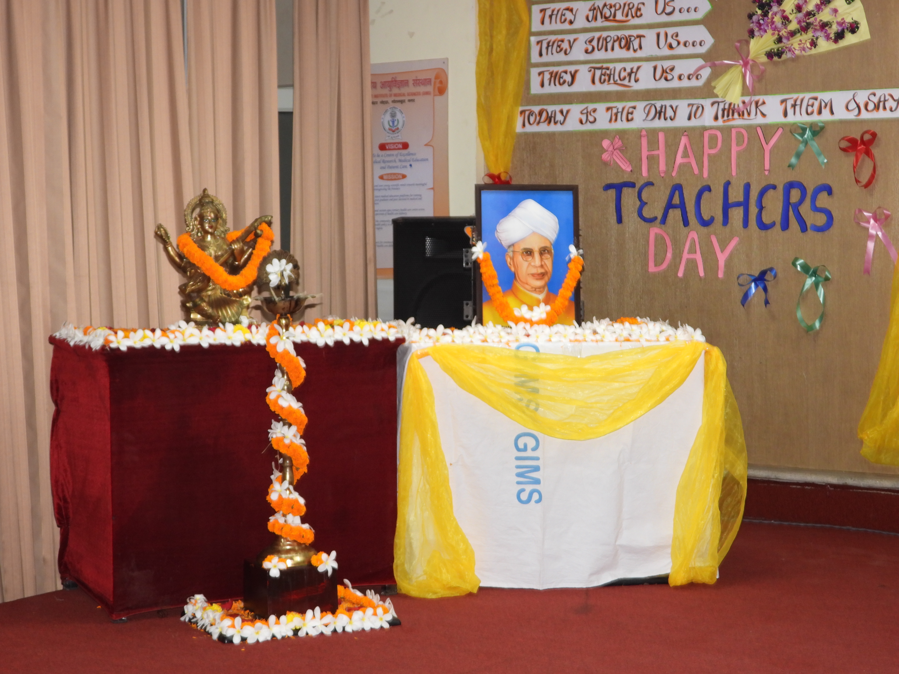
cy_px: 337
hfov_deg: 27.8
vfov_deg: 21.0
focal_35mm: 70
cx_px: 450
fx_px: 1818
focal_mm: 12.6
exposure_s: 1/30
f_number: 3.5
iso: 200
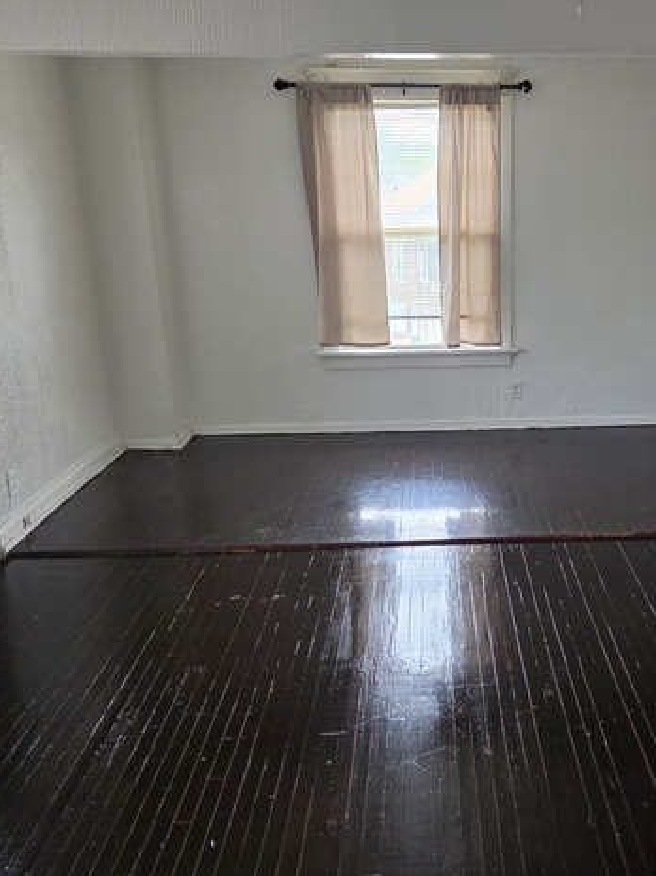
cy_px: 442
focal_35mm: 33
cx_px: 464
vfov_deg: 55.4
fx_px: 835
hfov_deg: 42.0
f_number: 1.8
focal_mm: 5.4
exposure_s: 1/120
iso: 400
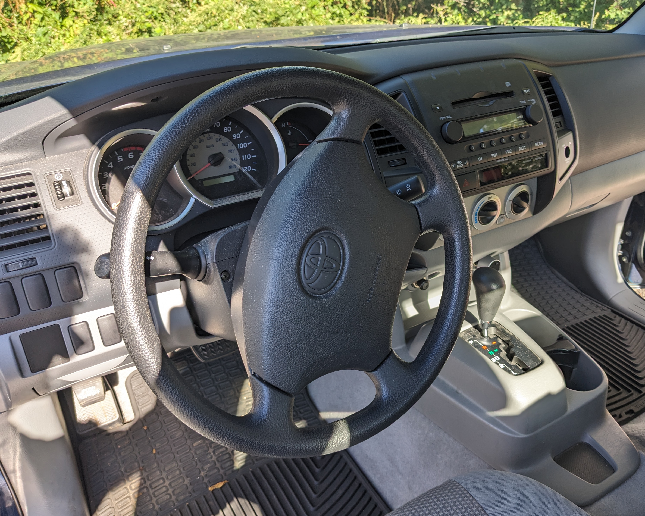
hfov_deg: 60.4
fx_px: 554
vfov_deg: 50.0
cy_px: 263
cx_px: 350
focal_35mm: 29
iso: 47
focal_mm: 4.38
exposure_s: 1/411
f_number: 1.73
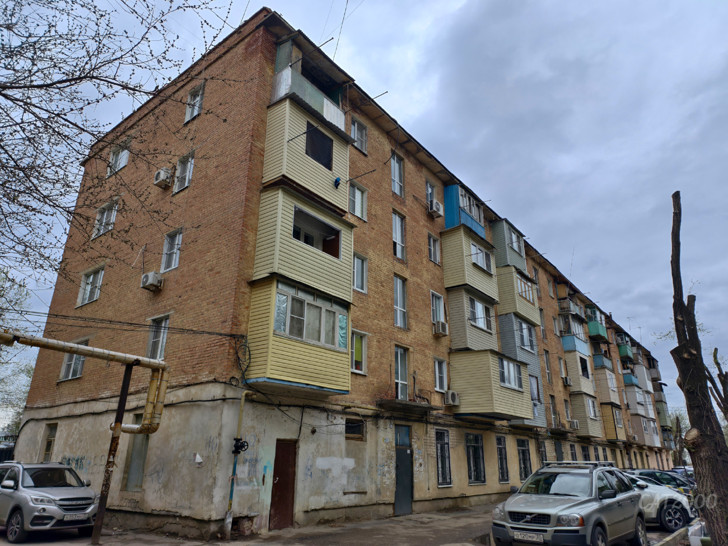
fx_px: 484
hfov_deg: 73.9
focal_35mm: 23
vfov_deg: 58.9
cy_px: 273
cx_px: 364
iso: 72
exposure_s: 1/315
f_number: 1.57
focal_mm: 6.54
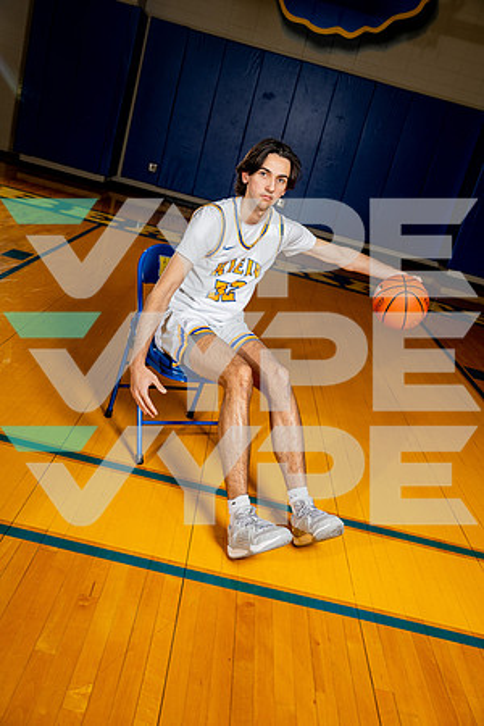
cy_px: 363
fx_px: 665
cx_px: 242
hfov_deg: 40.0
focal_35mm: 33
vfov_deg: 57.2
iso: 160
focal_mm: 33
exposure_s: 1/250
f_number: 4
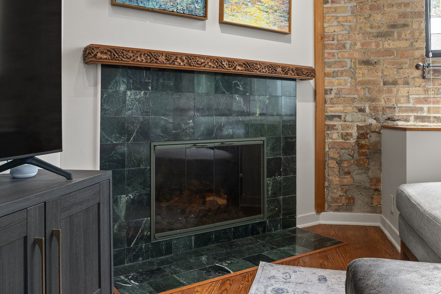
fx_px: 368
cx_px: 220
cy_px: 147
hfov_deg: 61.9
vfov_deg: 43.6
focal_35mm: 30
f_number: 11
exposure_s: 1/1.25
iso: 400
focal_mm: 20
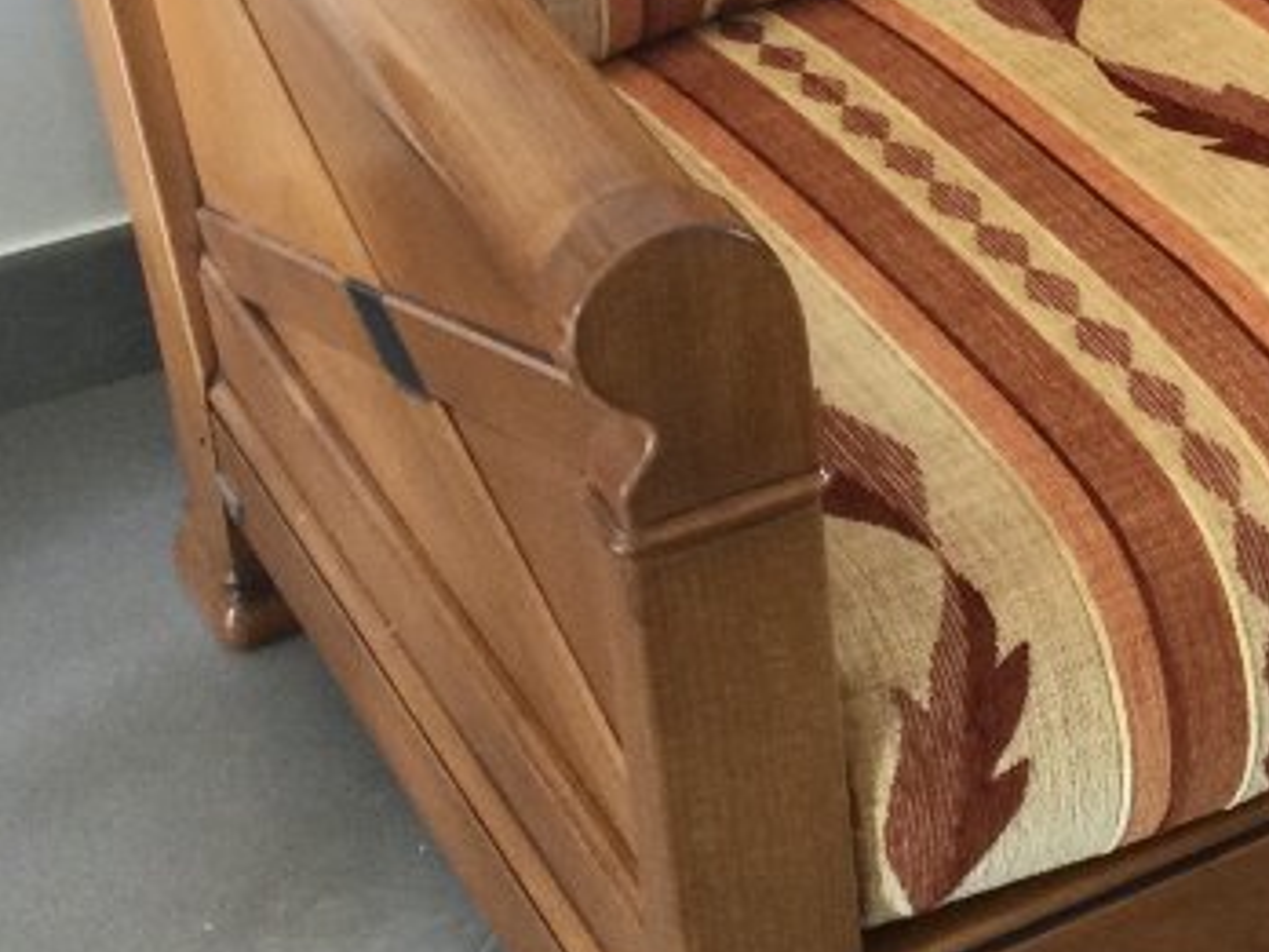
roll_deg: -2.9
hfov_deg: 17.2
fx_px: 3923
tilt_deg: -29.0
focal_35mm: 107
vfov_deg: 13.7
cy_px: 66
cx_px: 1688
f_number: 2.4
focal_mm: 3.3
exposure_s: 1/33
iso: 64
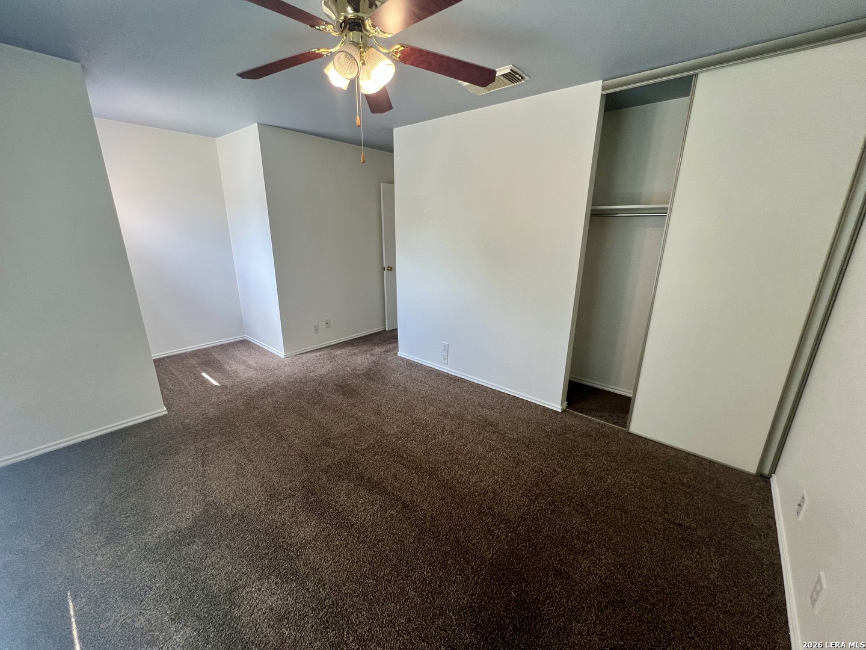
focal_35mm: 13
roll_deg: -0.9
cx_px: 433
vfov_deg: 89.9
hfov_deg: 106.2
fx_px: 325
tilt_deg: -17.5
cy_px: 325
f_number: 1.8
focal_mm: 1.57
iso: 80
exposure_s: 1/120
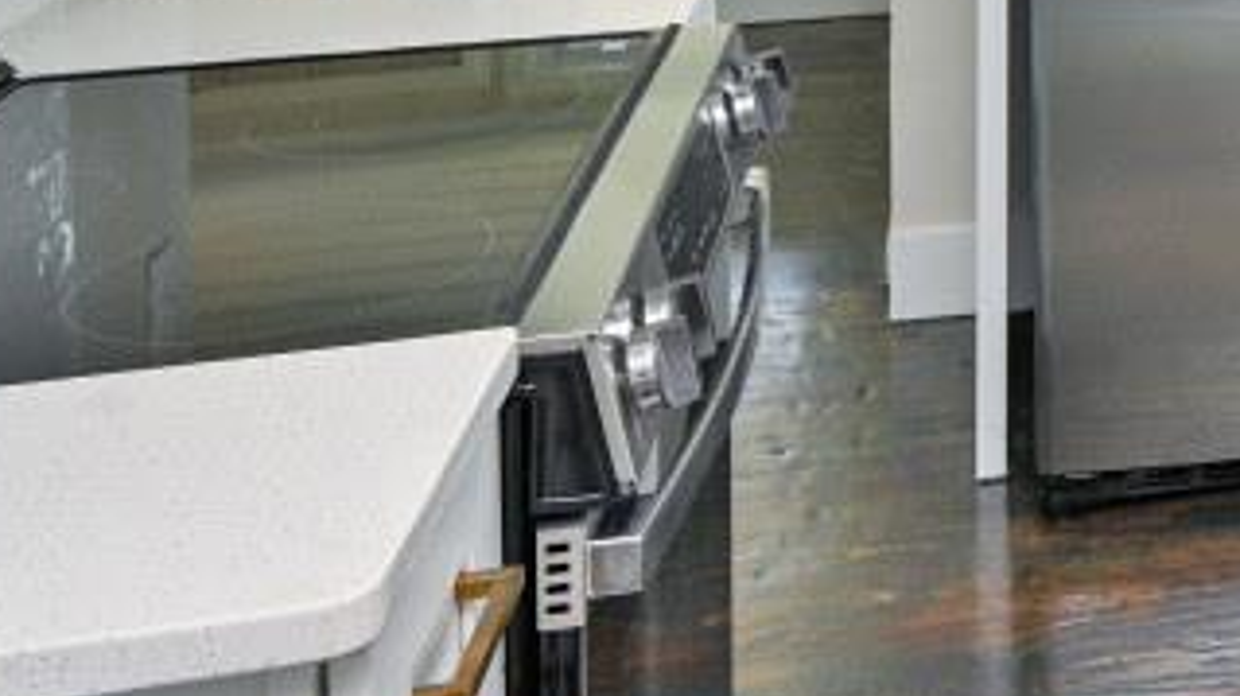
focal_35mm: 69
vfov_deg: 14.9
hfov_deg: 26.1
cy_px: -603
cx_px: 1617
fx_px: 2267
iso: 200
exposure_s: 1/80
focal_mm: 14
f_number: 4.5
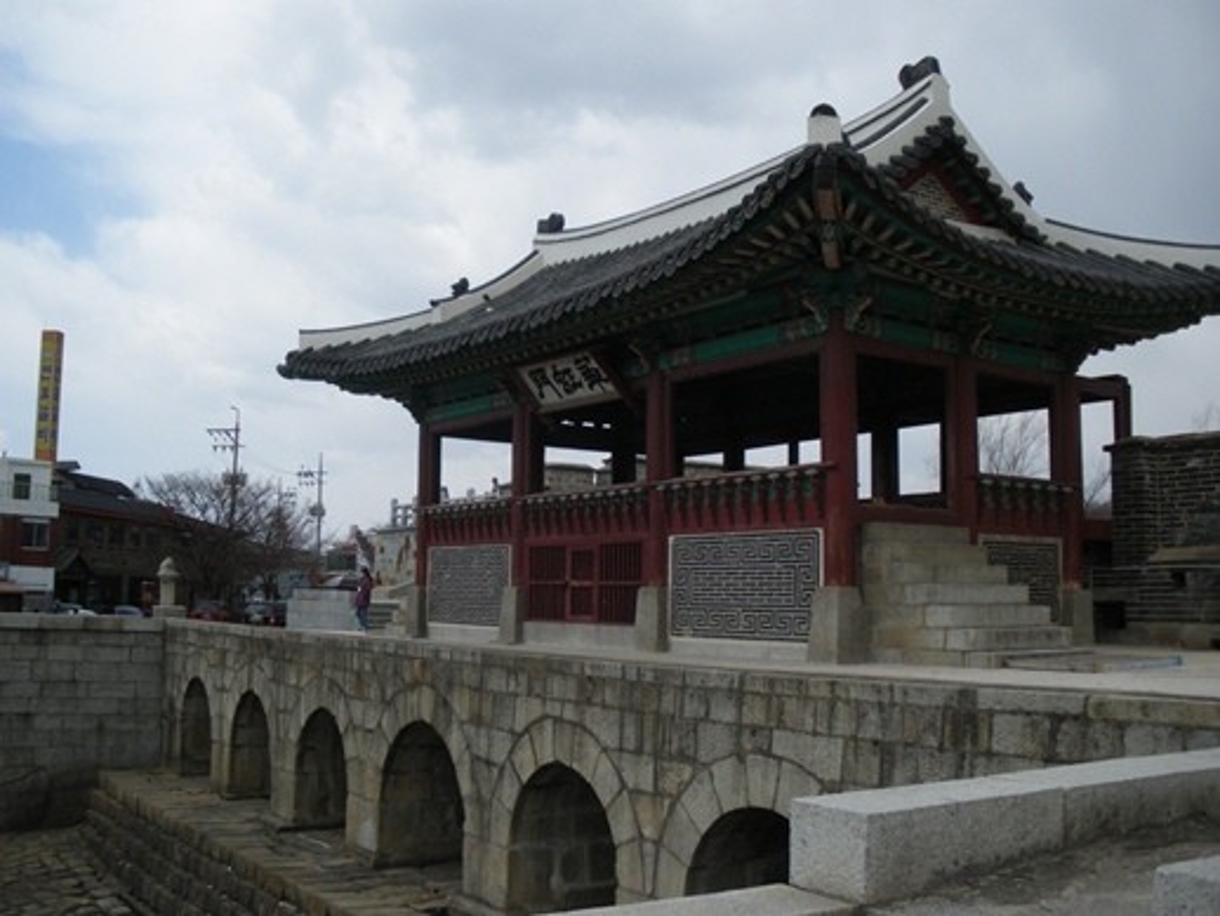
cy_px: 458
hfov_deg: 51.3
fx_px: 1269
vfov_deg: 39.7
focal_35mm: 36
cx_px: 610
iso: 64
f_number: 3.5
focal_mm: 6.3
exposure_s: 1/500
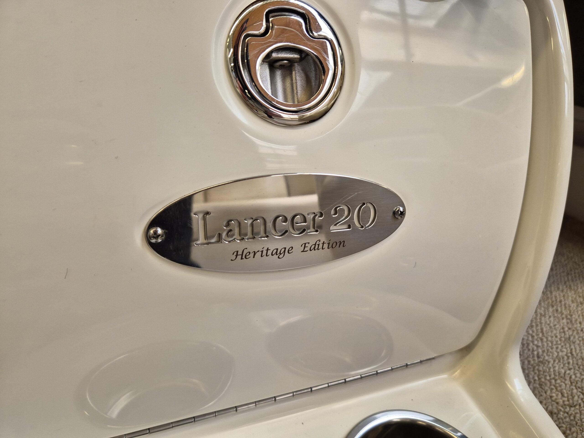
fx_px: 388
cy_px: 219
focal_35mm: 23
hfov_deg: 73.9
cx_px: 292
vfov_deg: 58.9
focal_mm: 5.4
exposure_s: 1/100
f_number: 1.8
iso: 80
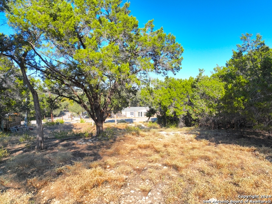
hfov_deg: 71.6
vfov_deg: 56.8
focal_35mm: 24
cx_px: 136
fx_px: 189
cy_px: 102
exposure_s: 1/1250
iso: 100
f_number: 2.8
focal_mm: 12.29
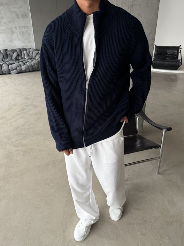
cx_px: 92
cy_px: 119
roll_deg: +0.9
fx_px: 177
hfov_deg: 54.9
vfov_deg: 69.4
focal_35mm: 25
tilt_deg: -26.5
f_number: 1.78
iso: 160
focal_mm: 6.76
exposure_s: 1/121
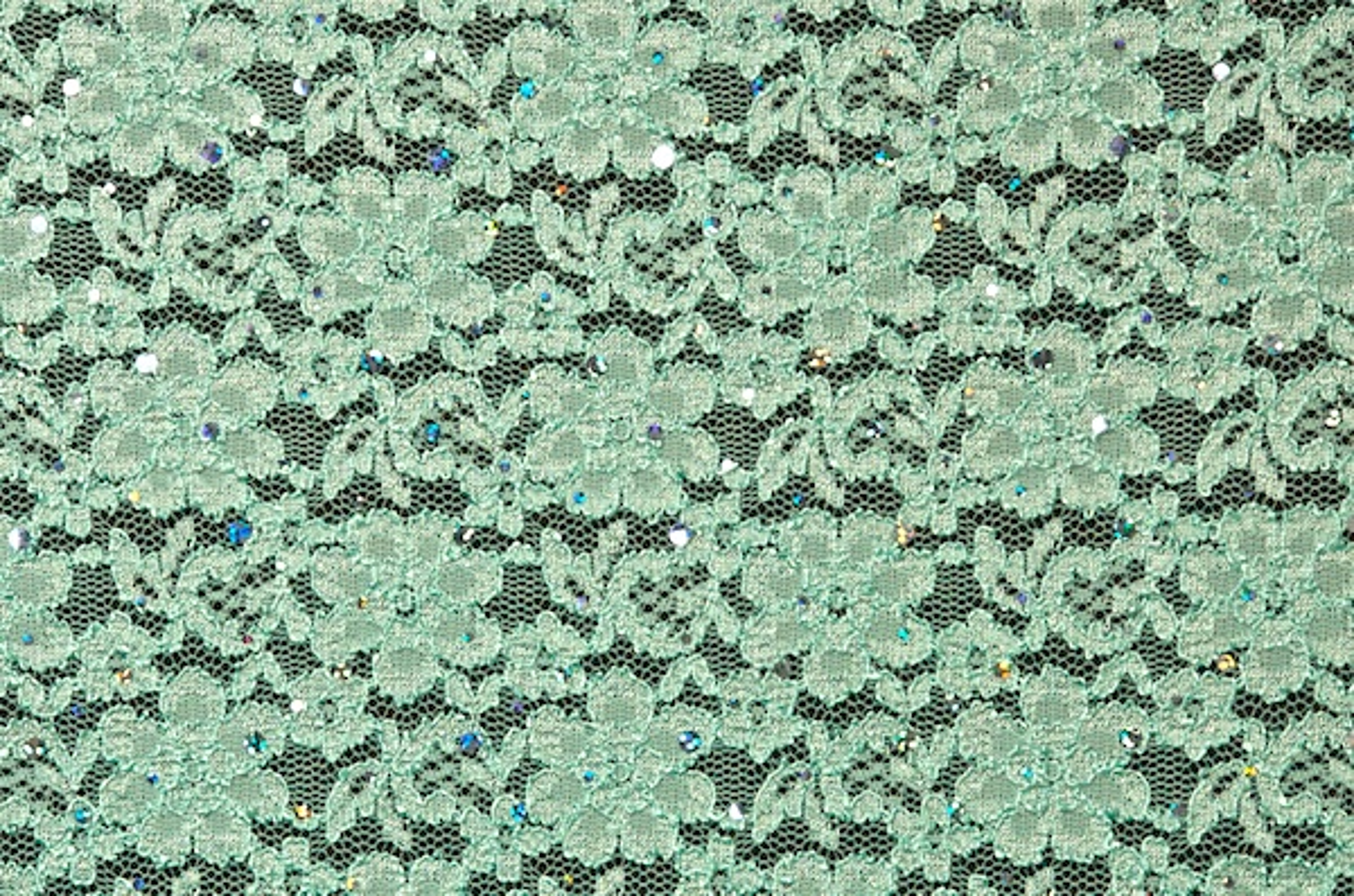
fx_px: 5065
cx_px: 677
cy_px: 448
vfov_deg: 10.1
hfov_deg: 15.2
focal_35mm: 135
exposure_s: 1/800
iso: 800
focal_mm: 90
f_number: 14
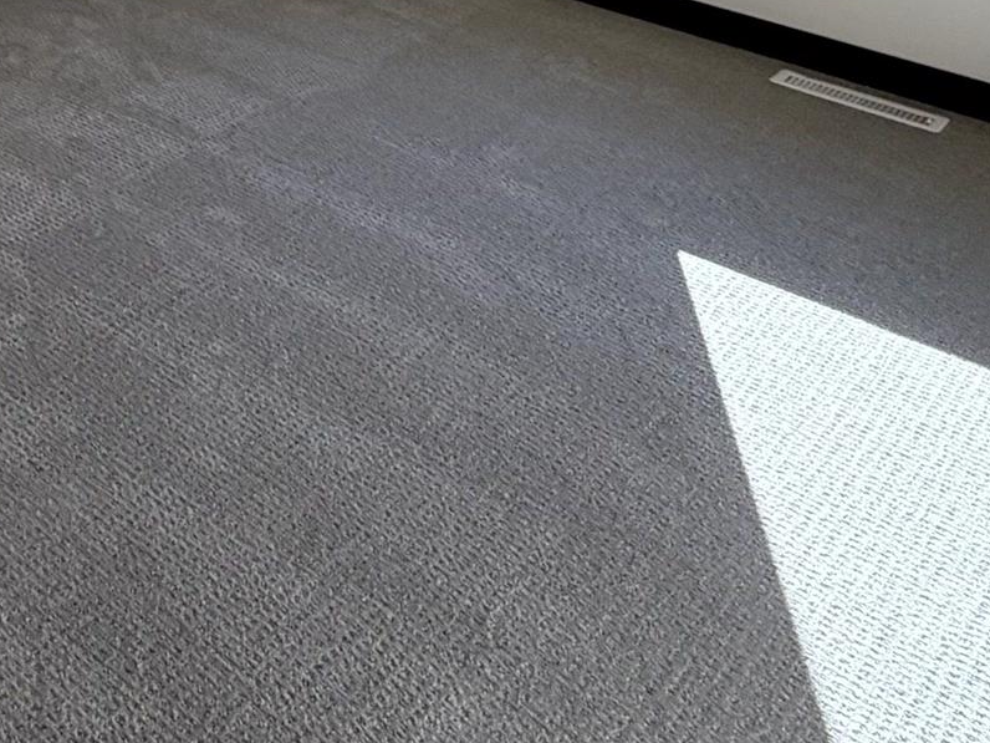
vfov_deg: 21.6
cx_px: 141
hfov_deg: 34.0
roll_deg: -1.9
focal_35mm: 54
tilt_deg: -6.3
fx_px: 1544
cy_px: -431
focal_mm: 2.22
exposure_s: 1/120
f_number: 2.2
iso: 64
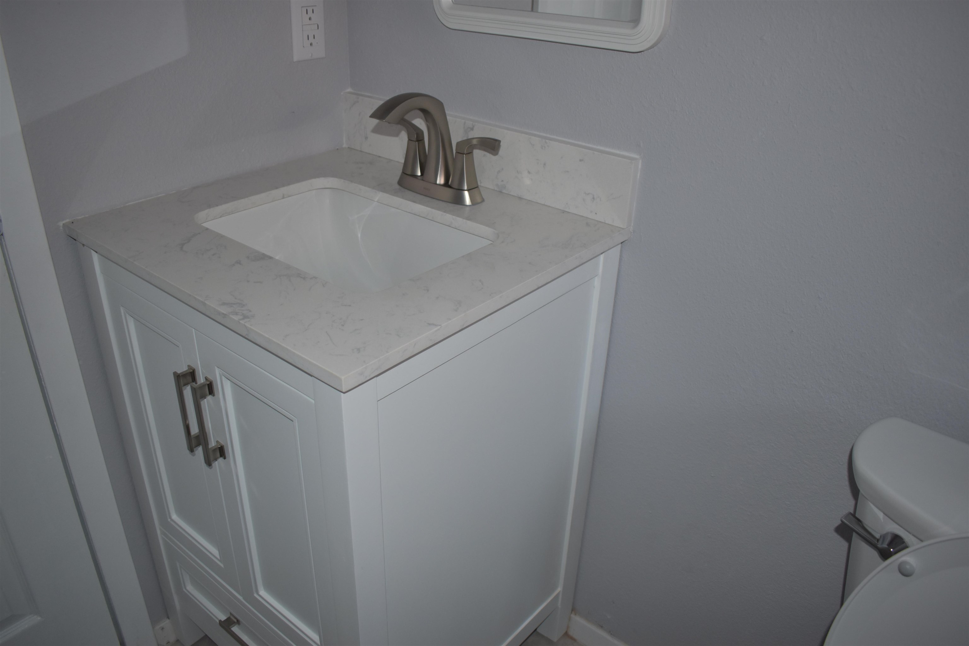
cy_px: 323
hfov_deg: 67.4
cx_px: 484
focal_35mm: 27
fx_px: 727
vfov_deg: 47.9
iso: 560
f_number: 3.5
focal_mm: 18
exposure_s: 1/15
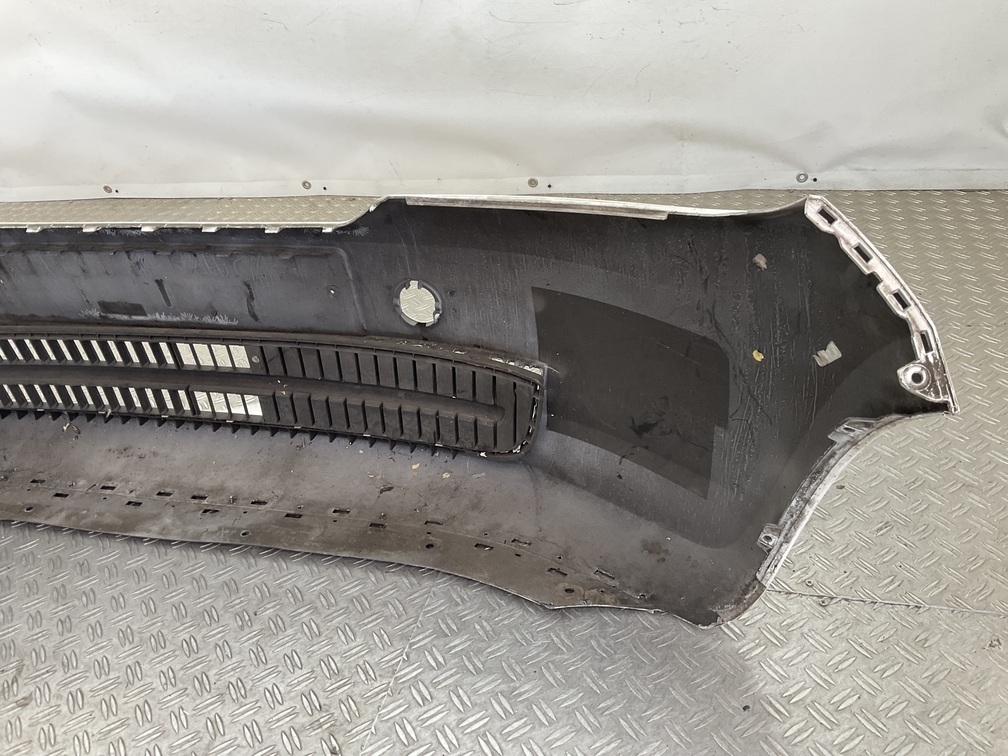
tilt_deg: -32.5
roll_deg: +7.9
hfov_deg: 61.7
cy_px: 378
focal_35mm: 29
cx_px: 504
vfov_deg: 48.2
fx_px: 844
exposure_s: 1/100
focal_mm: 3
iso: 25
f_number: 1.8
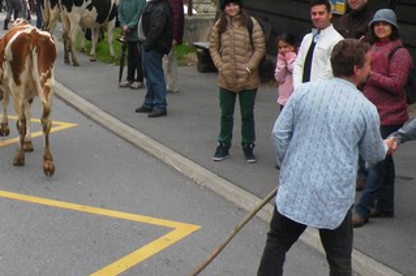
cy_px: -34
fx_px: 993
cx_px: 76
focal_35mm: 86
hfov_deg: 23.3
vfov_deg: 15.4
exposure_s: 1/99.2
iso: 64
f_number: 5
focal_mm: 5.8
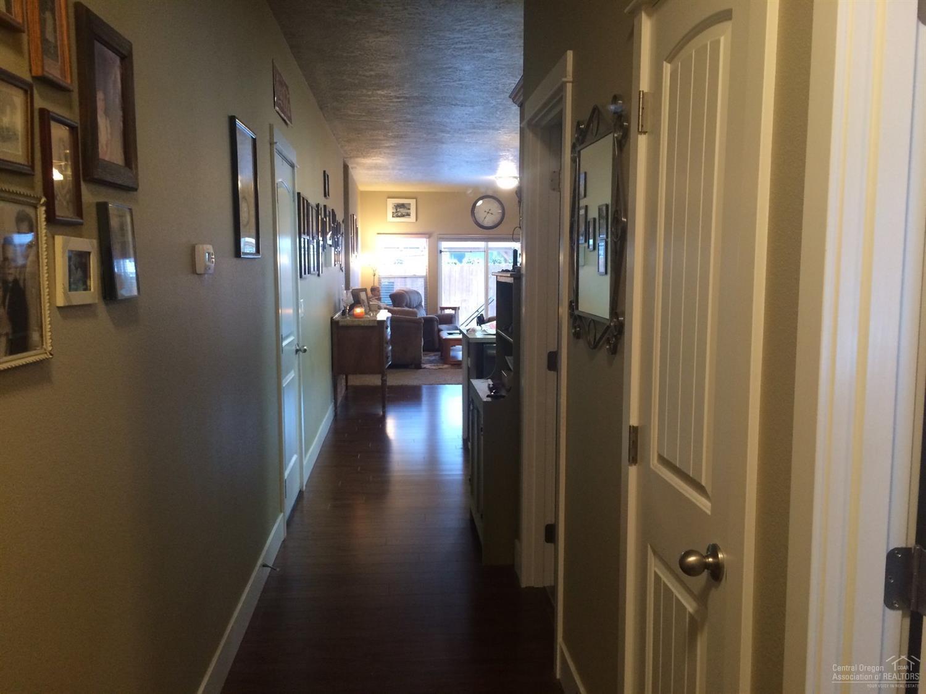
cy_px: 347
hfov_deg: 61.7
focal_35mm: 29
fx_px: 776
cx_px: 463
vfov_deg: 48.2
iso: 200
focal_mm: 4.15
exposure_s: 1/30
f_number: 2.2
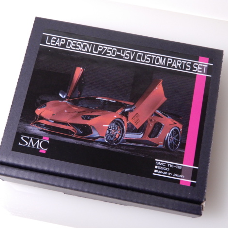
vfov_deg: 28.6
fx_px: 447
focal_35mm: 60
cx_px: 112
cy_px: 116
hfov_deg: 28.6
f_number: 4
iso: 400
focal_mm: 8.9
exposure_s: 1/25
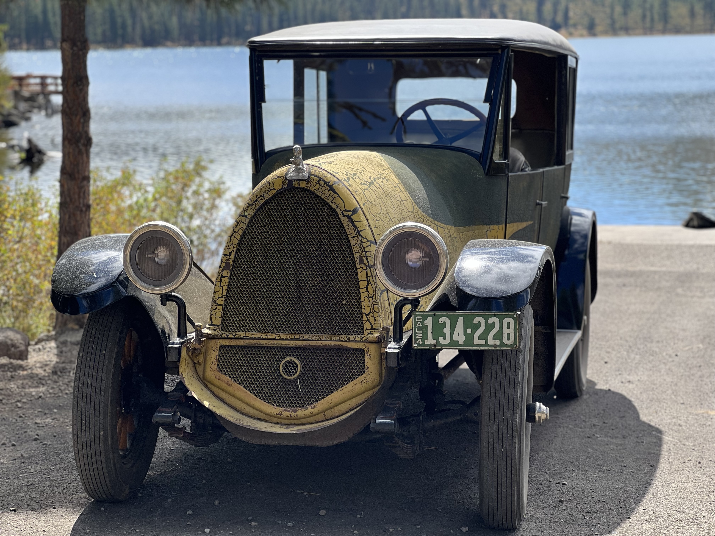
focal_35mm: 77
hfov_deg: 25.3
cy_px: 268
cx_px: 358
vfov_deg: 19.1
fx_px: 1590
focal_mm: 9
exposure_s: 1/336
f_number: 2.8
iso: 32
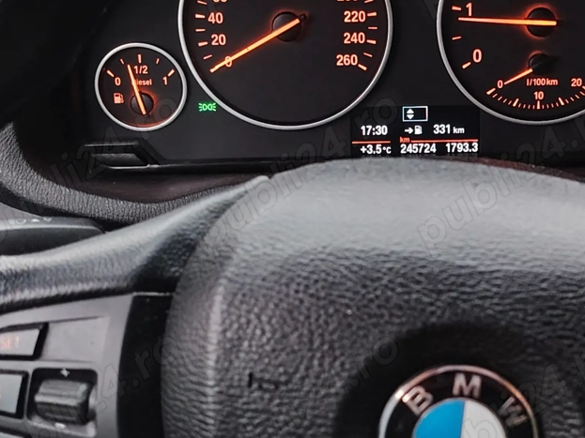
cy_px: 189
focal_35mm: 69
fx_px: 1166
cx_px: 407
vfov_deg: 21.3
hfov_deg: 27.9
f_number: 1.75
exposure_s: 1/20
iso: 2147
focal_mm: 5.25
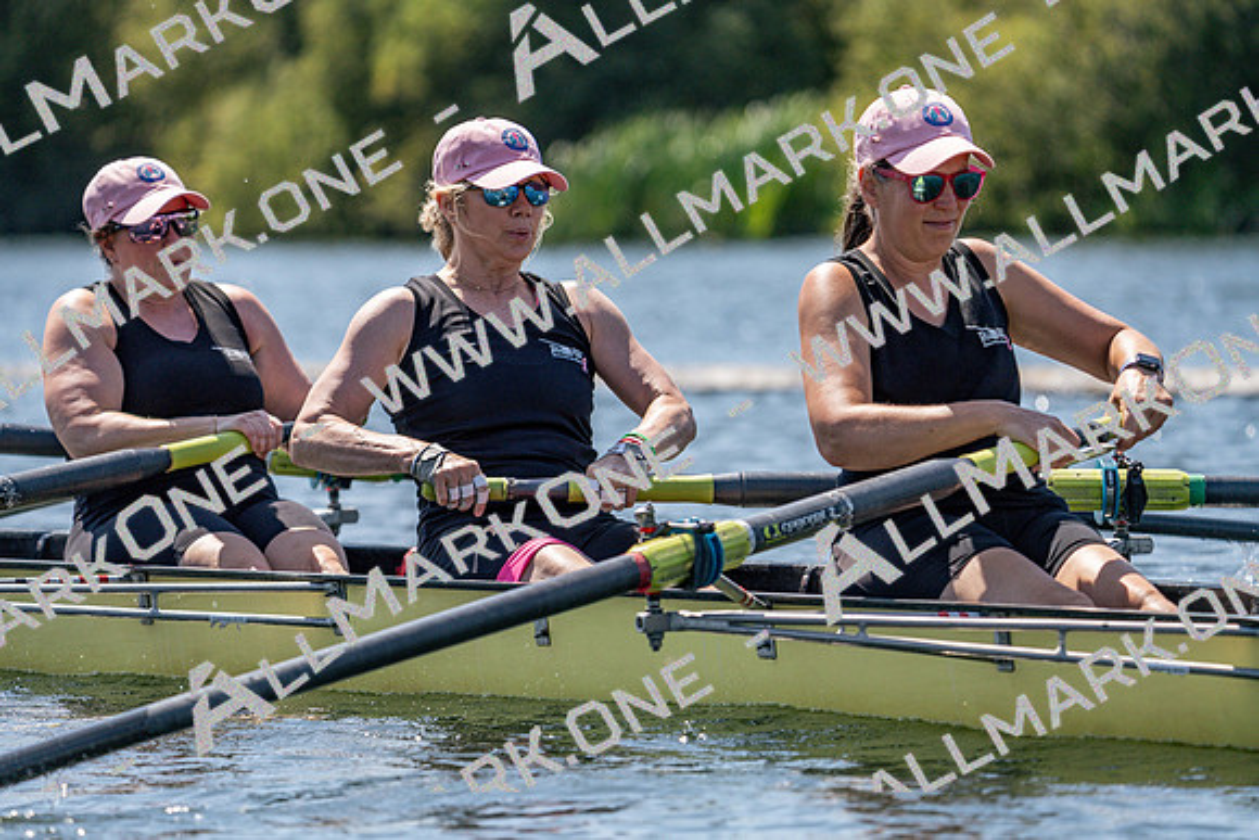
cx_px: 630
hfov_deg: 6.7
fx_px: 10704
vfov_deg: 4.5
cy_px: 420
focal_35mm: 306
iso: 400
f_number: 6.3
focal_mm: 306
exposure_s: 1/2000
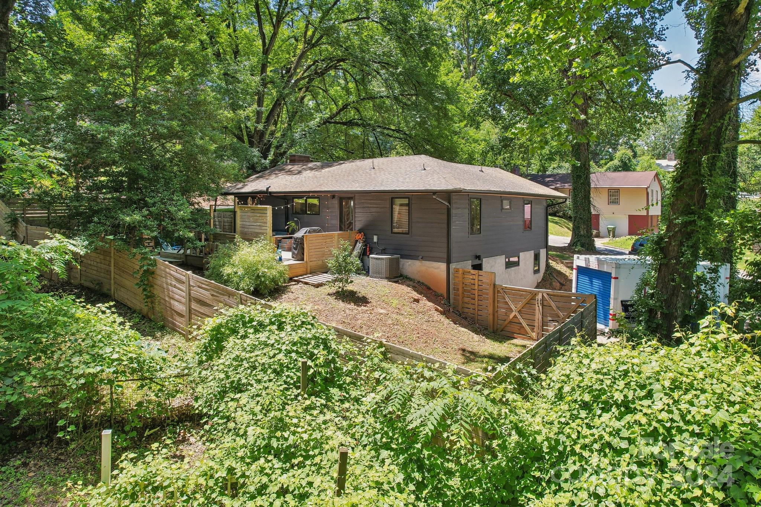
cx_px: 380
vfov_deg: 57.2
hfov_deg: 78.6
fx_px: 465
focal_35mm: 22
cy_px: 254
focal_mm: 8.4
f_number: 2.8
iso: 100
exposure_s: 1/400
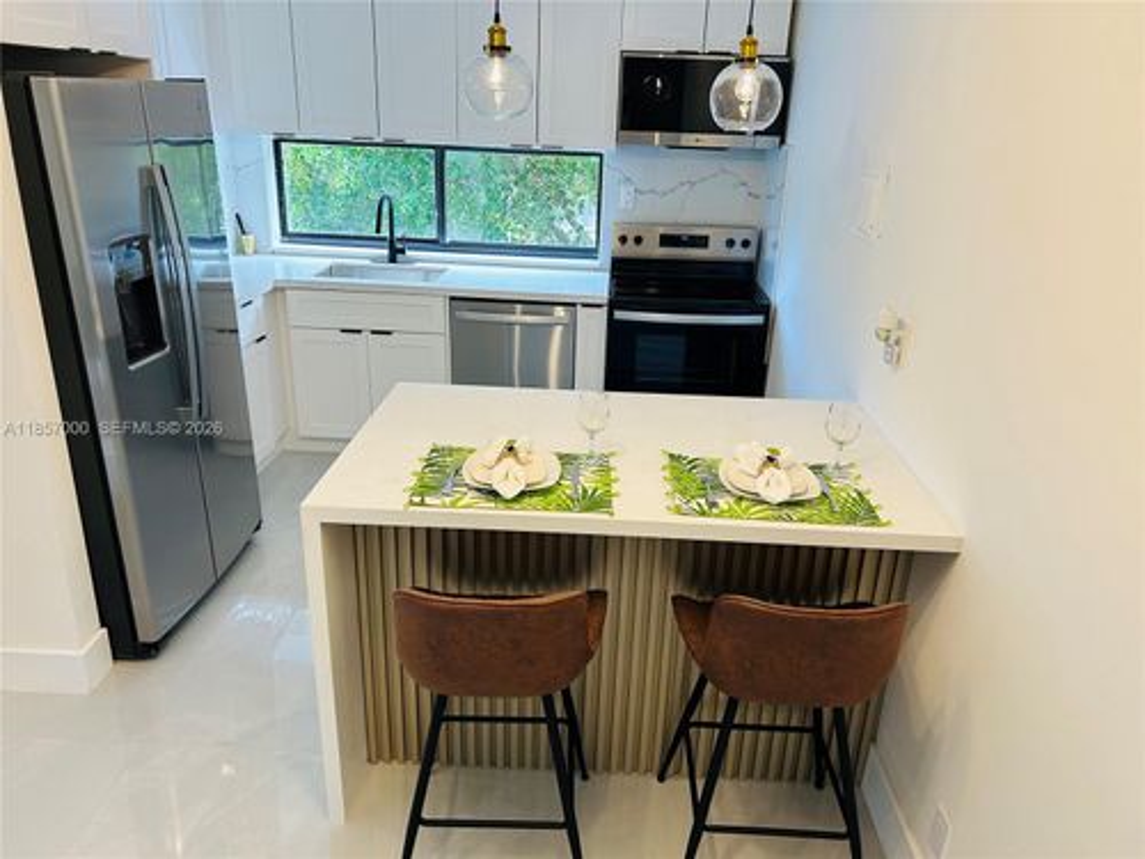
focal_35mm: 26
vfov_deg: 53.1
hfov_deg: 67.3
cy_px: 430
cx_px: 572
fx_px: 860
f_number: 1.5
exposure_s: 1/120
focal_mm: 5.7
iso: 125
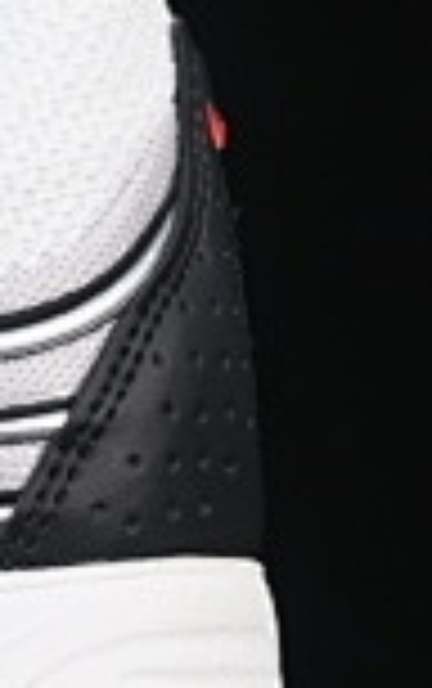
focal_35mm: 399
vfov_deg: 5.3
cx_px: -868
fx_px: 7495
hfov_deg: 3.2
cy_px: 218
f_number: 8
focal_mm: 50
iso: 160
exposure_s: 1/60
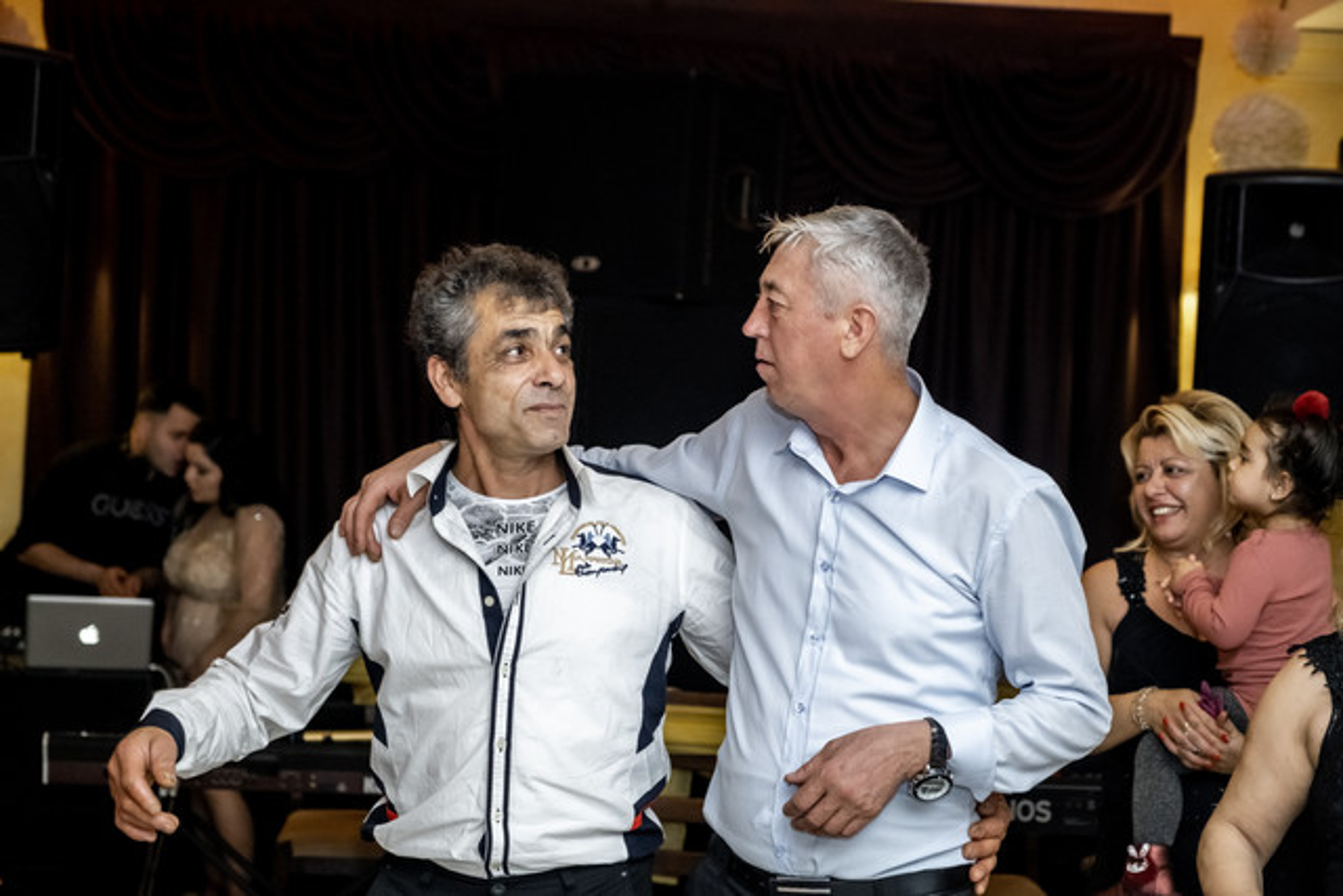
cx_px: 672
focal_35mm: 66
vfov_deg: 20.6
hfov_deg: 30.5
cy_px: 448
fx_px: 2463
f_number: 2.8
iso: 1600
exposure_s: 1/125
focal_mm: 44.1
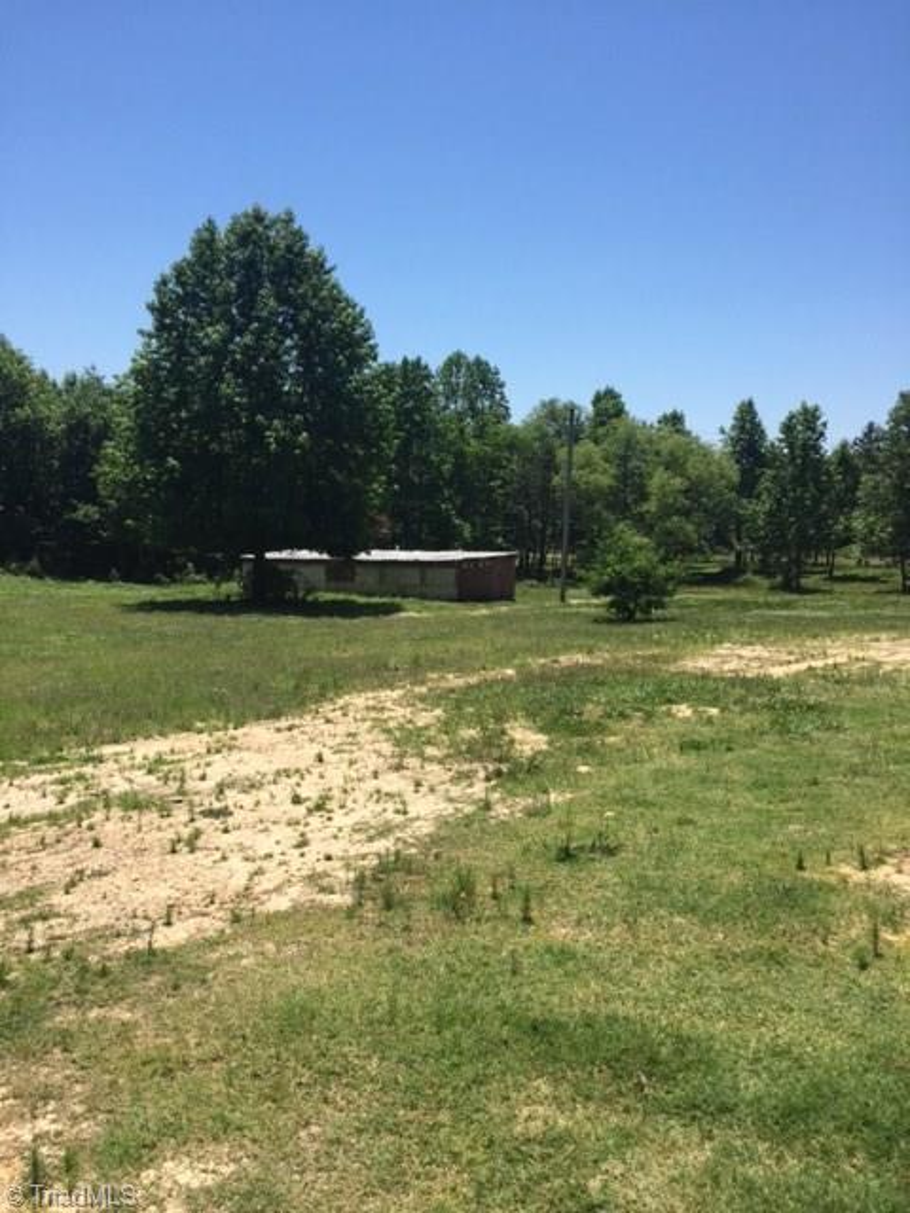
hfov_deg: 48.2
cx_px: 455
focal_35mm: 29
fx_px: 1016
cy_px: 606
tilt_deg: -8.2
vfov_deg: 61.7
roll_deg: -2.9
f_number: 2.2
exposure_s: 1/1980
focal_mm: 4.15
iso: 32
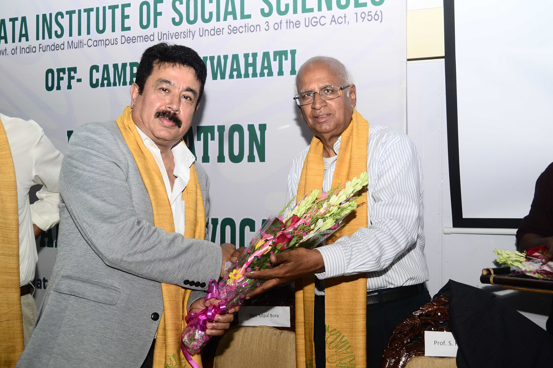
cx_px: 276
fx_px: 737
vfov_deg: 28.1
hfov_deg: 41.1
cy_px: 184
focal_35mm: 48
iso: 800
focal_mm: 32
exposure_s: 1/125
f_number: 5.6
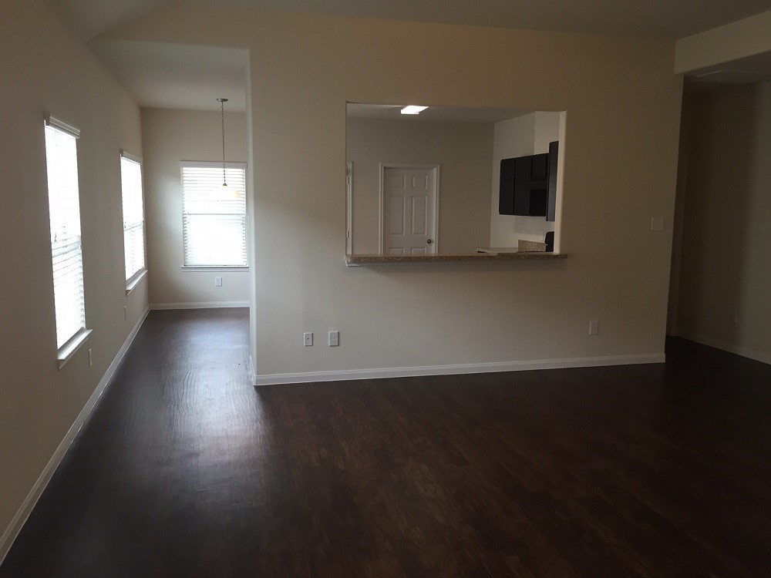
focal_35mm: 29
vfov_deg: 48.2
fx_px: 646
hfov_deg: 61.7
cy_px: 289
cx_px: 386
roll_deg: -0.6
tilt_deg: -7.7
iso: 64
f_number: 2.2
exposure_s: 1/30
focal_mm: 4.15
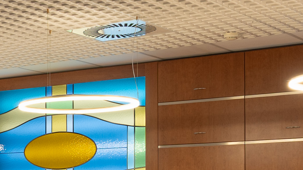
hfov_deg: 18.4
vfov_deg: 10.9
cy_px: 233
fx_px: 868
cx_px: -98
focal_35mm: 108
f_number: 7.1
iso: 100
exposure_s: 1/8
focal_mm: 18
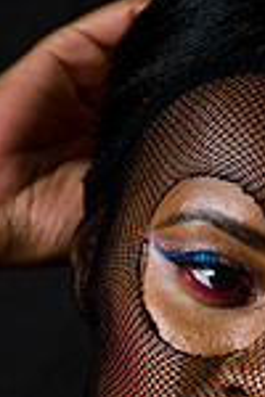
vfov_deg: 3.4
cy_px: 397
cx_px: 179
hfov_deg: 2.3
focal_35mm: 601
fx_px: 6636
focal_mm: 200
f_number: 5.6
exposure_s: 1/125
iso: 200
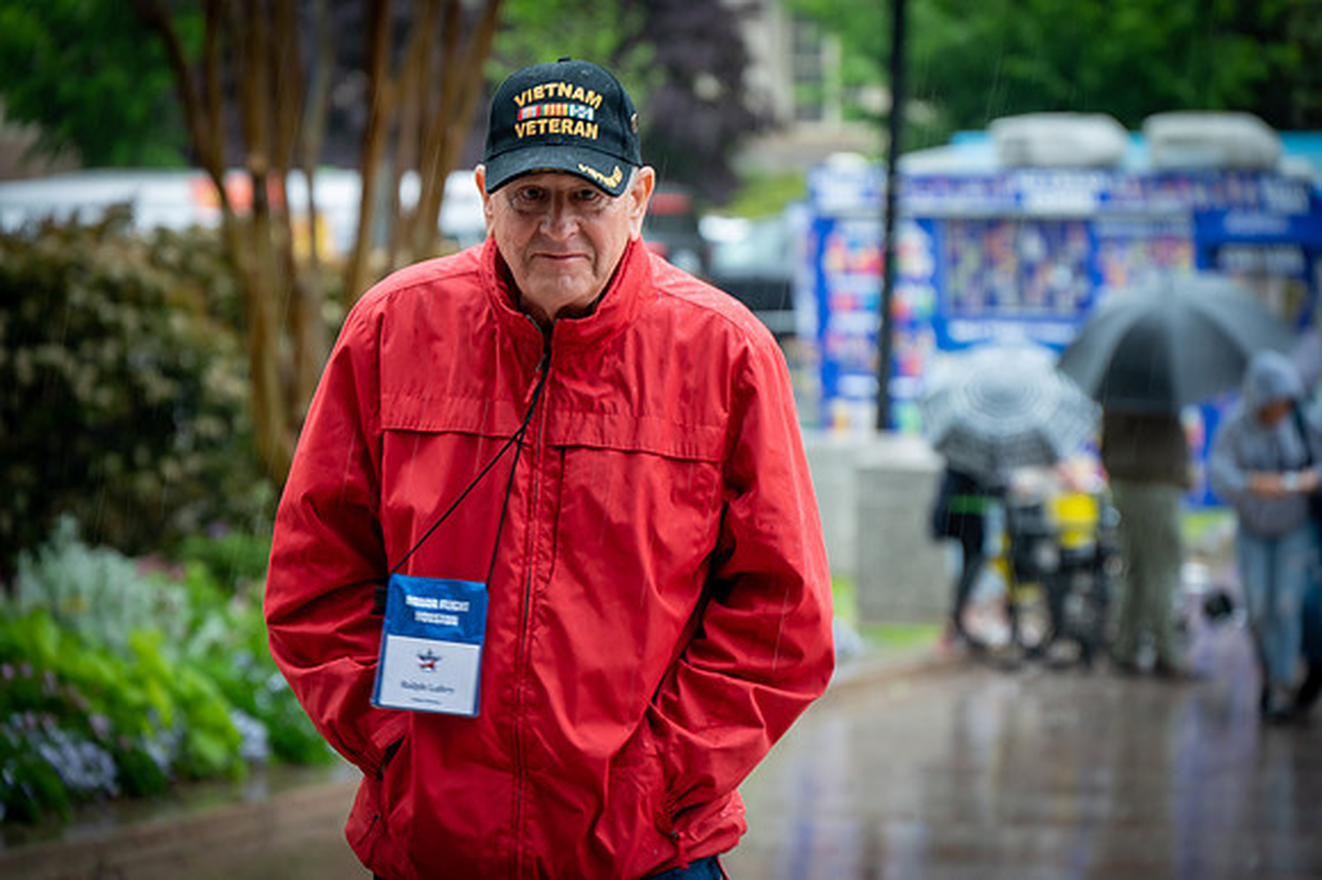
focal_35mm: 175
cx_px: 661
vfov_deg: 7.8
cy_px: 440
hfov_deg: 11.8
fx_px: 6422
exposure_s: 1/80
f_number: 6.3
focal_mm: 175
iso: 320
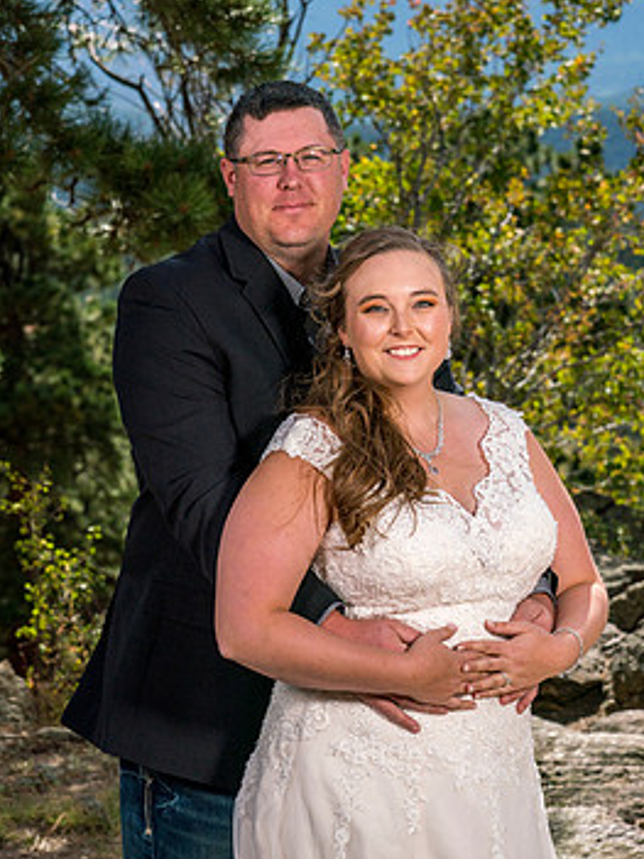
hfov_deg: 13.3
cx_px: 326
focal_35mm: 111
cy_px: 426
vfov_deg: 17.7
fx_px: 2755
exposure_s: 1/2000
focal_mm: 60
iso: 250
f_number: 5.6
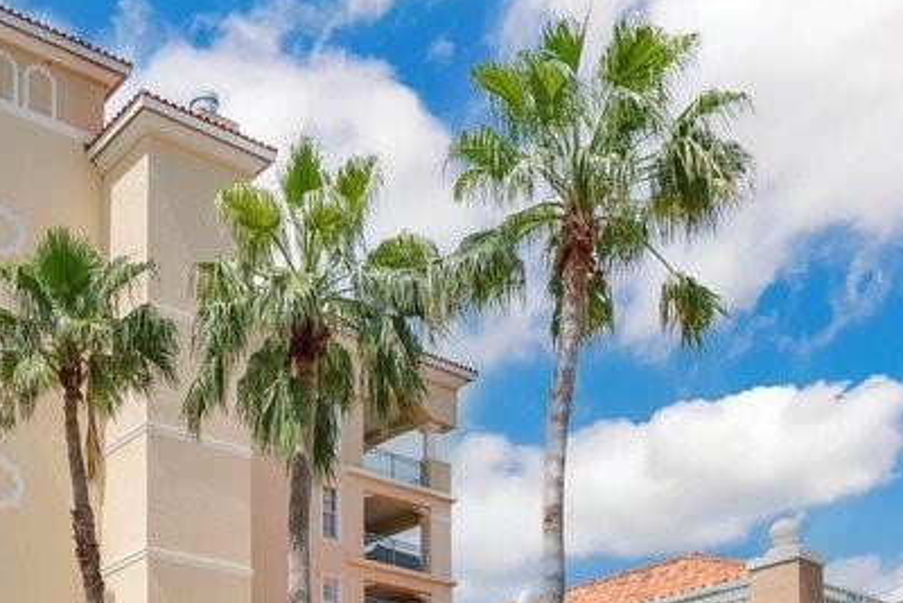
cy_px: 473
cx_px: 205
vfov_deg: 32.6
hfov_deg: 46.4
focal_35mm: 40
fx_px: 1004
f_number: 10
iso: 100
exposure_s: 1/320
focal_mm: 16
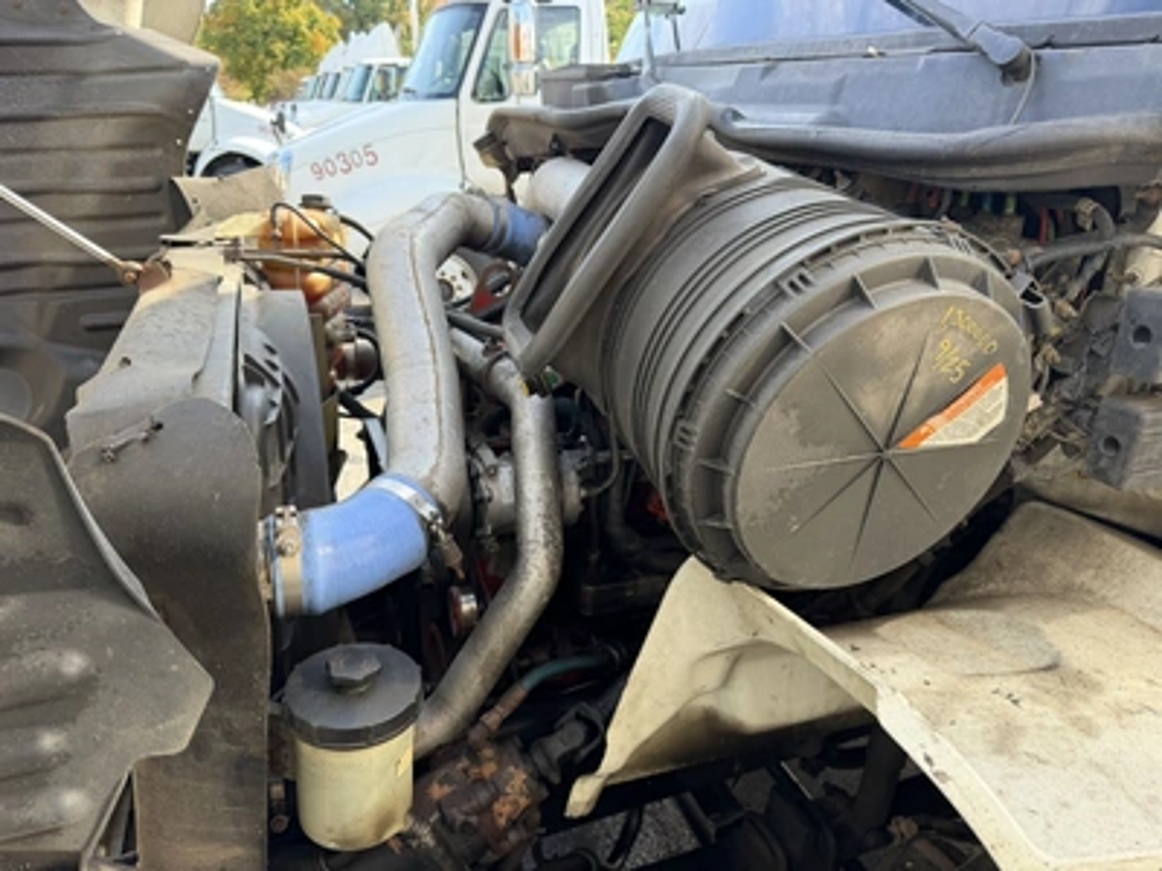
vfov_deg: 56.8
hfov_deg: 71.6
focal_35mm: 24
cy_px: 436
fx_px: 806
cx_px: 581
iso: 100
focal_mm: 6.76
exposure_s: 1/376
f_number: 1.78
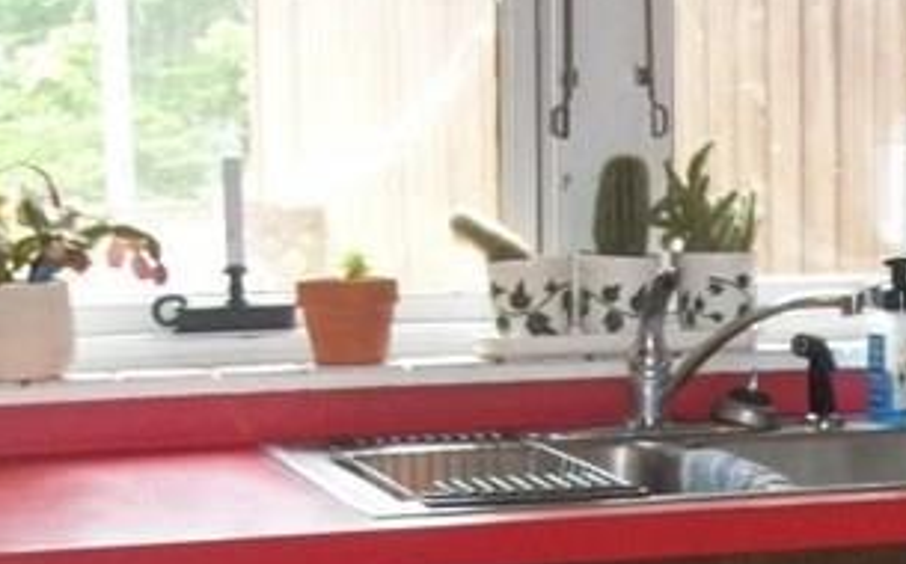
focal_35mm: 114
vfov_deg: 11.1
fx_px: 2812
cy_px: 790
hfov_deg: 18.0
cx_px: 853
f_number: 2.9
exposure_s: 1/30
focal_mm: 5.7
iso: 160
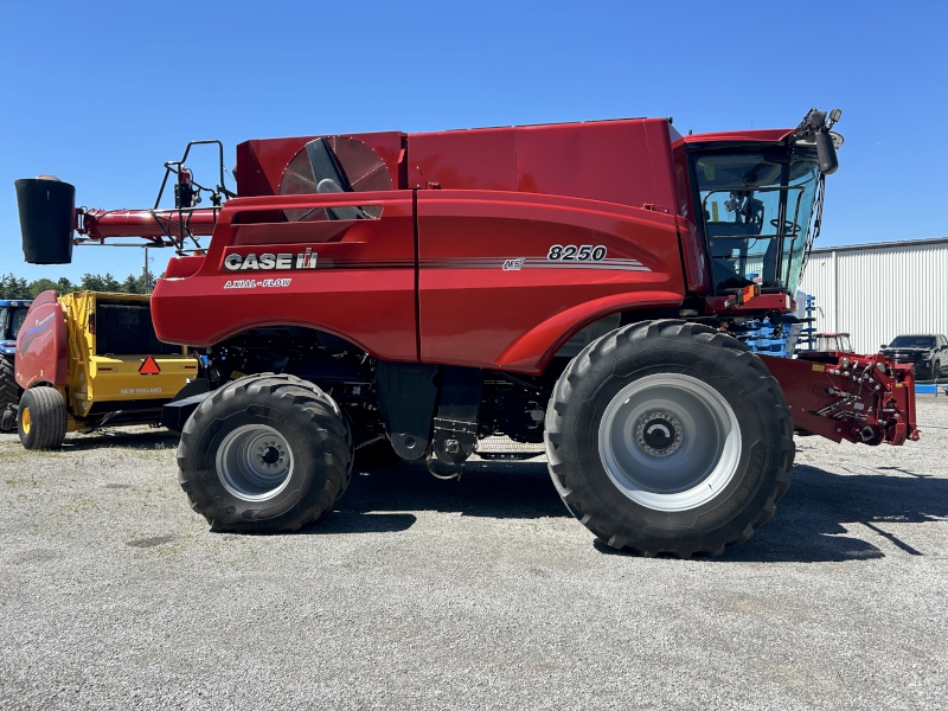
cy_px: 356
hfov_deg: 67.3
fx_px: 712
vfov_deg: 53.1
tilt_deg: -0.8
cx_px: 474
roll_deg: +2.2
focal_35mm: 26
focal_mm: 5.7
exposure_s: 1/2513
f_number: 1.5
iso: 50
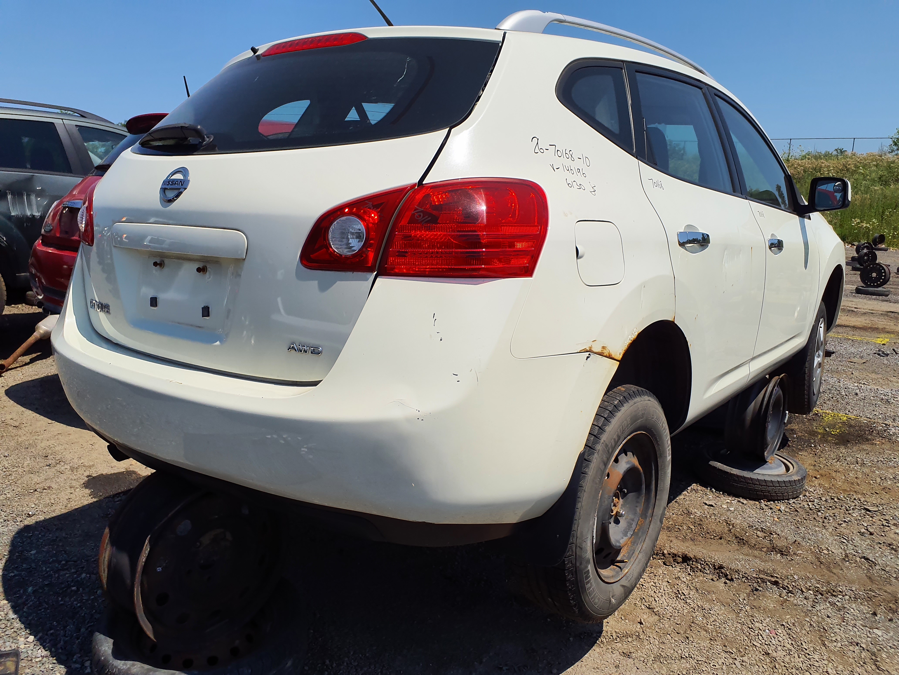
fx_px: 701
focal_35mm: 27
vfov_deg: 51.4
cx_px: 450
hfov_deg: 65.3
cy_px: 338
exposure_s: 1/4400
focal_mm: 3.58
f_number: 1.9
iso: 40
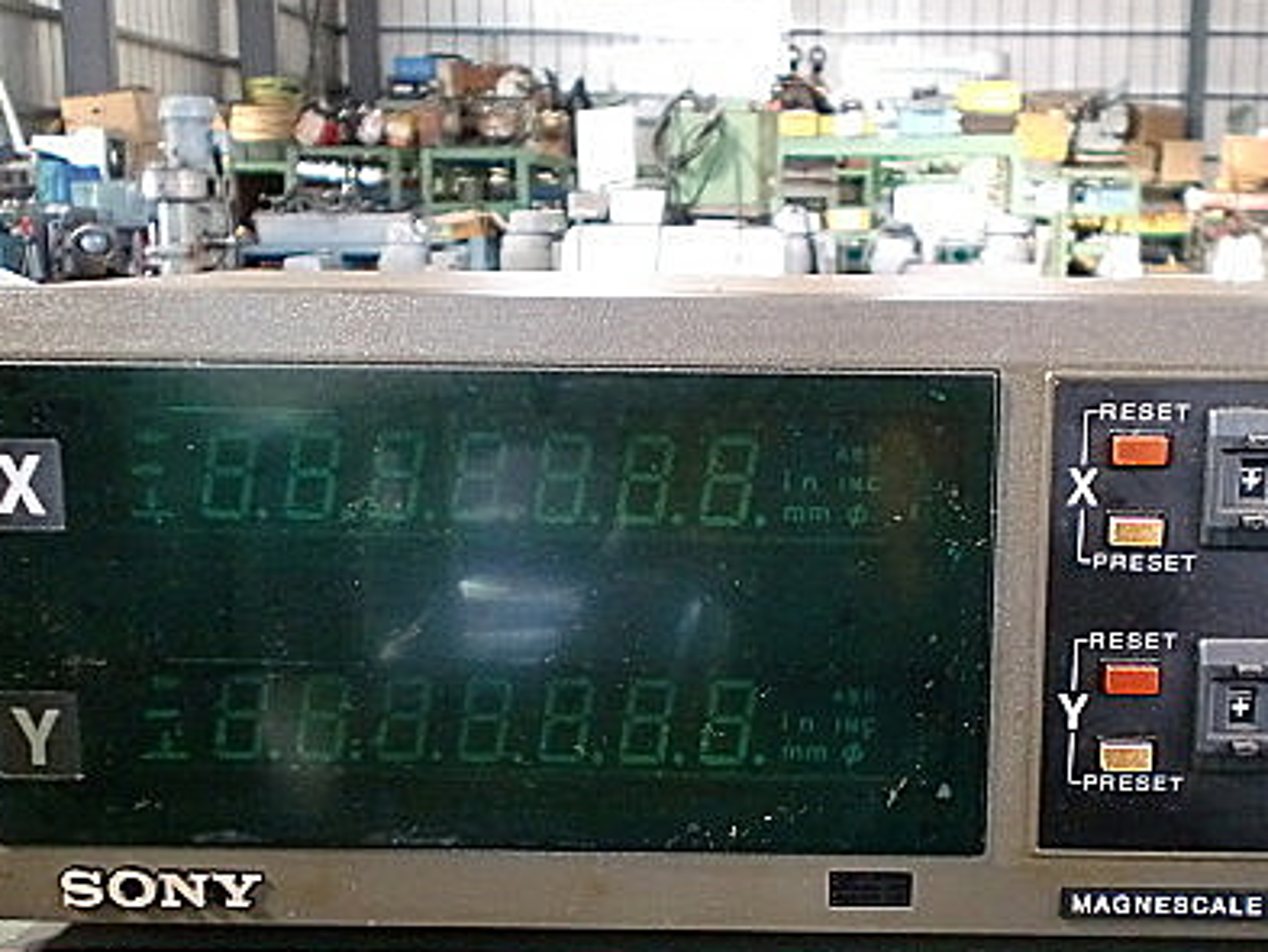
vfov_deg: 25.2
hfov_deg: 33.6
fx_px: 2089
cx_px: 778
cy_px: 762
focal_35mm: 57
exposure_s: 1/60
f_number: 3.1
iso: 320
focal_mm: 6.3
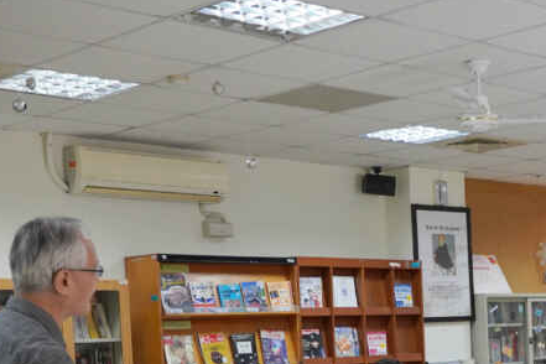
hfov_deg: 25.7
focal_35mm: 73
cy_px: 408
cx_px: 597
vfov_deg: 17.9
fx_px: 1110
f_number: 4
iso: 800
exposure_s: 1/160
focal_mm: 21
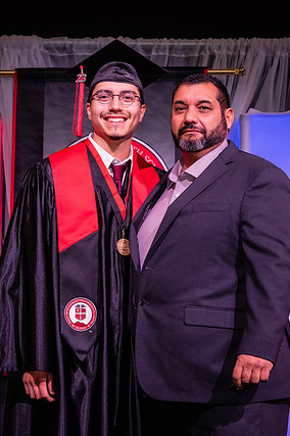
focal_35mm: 106
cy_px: 210
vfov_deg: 19.3
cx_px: 132
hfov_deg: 12.9
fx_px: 1283
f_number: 5.6
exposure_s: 1/160
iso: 1000
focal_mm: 67
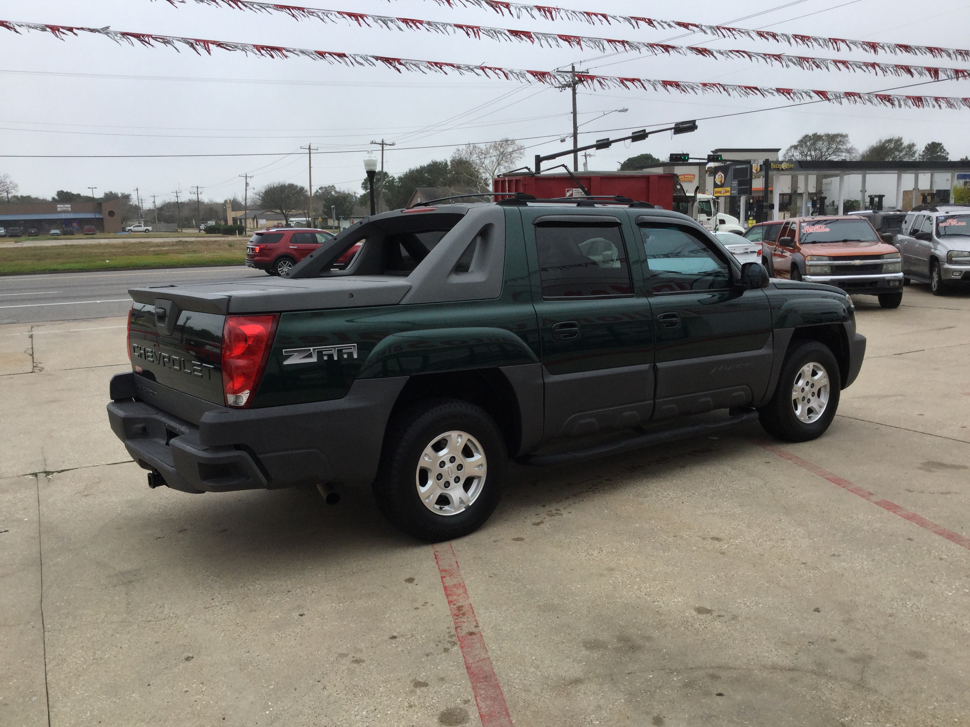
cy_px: 364
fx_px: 869
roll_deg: -0.1
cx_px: 485
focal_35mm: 31
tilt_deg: -10.2
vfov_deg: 45.4
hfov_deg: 58.4
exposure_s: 1/426
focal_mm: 3.3
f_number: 2.4
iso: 25
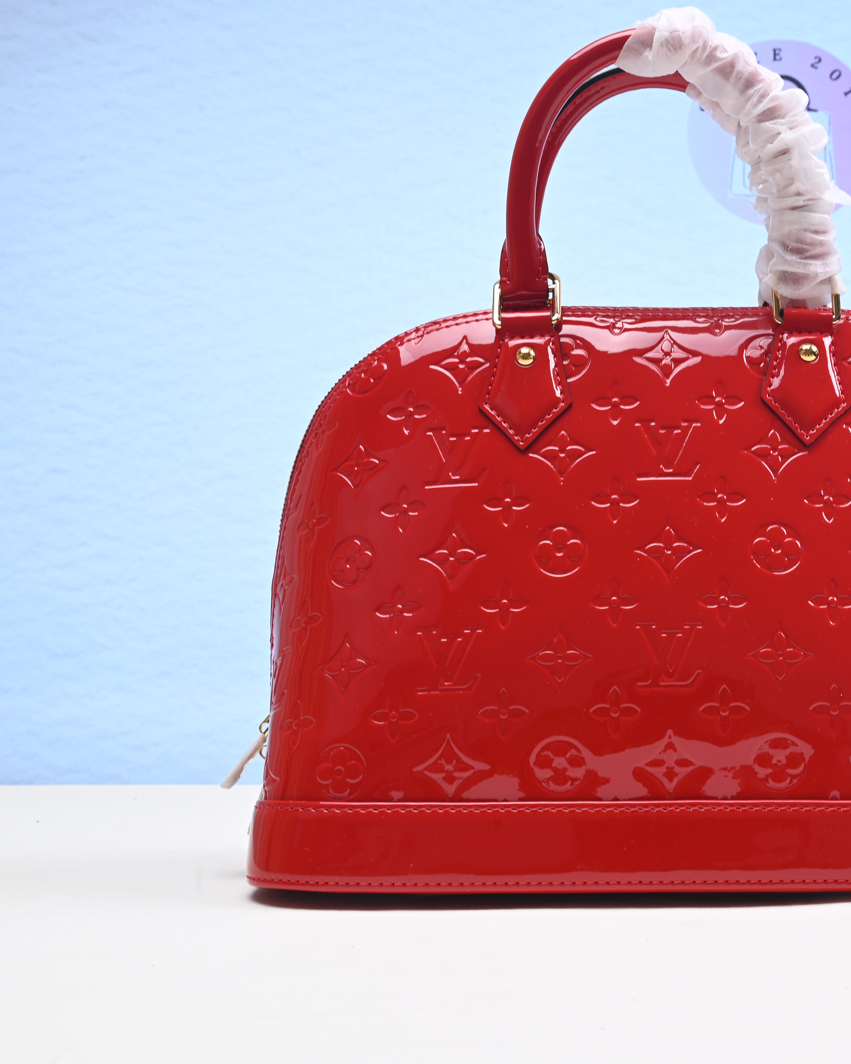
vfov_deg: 34.2
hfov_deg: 26.8
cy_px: 531
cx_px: 736
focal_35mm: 55
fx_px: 1732
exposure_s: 1/2
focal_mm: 39
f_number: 16
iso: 100
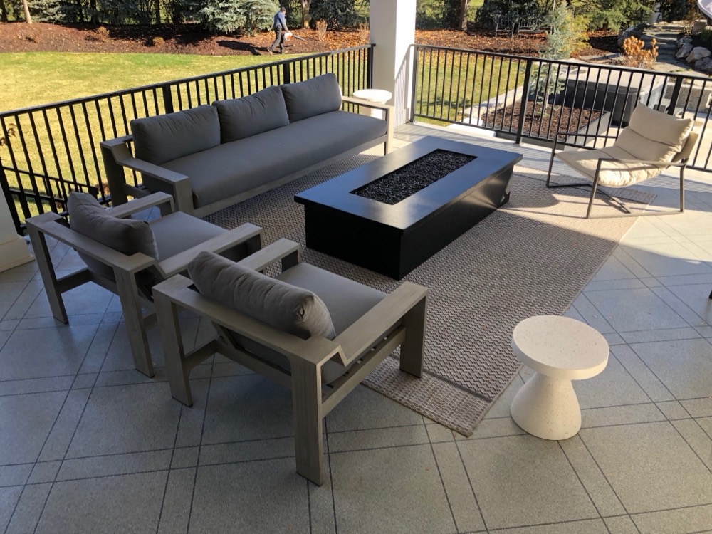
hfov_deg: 63.4
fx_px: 576
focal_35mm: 28
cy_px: 267
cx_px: 356
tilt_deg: -29.7
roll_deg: -0.2
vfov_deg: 49.7
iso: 20
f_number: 1.8
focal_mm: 3.99
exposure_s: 1/196
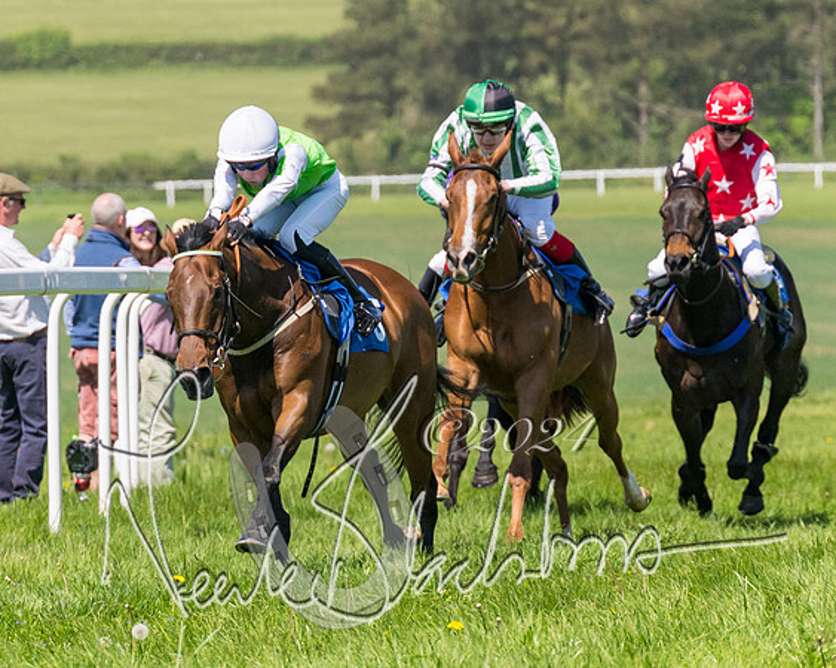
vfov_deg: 3.7
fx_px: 10464
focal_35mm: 423
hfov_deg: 4.6
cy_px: 301
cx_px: 361
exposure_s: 1/3200
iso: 400
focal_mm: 150
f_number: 5
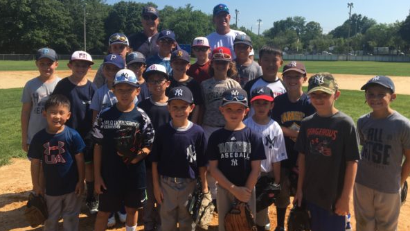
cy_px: 89
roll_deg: -1.1
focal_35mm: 32
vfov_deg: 36.5
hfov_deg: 61.0
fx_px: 348
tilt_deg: -6.4
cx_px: 205
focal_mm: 4.15
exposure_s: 1/1304
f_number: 2.2
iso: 25
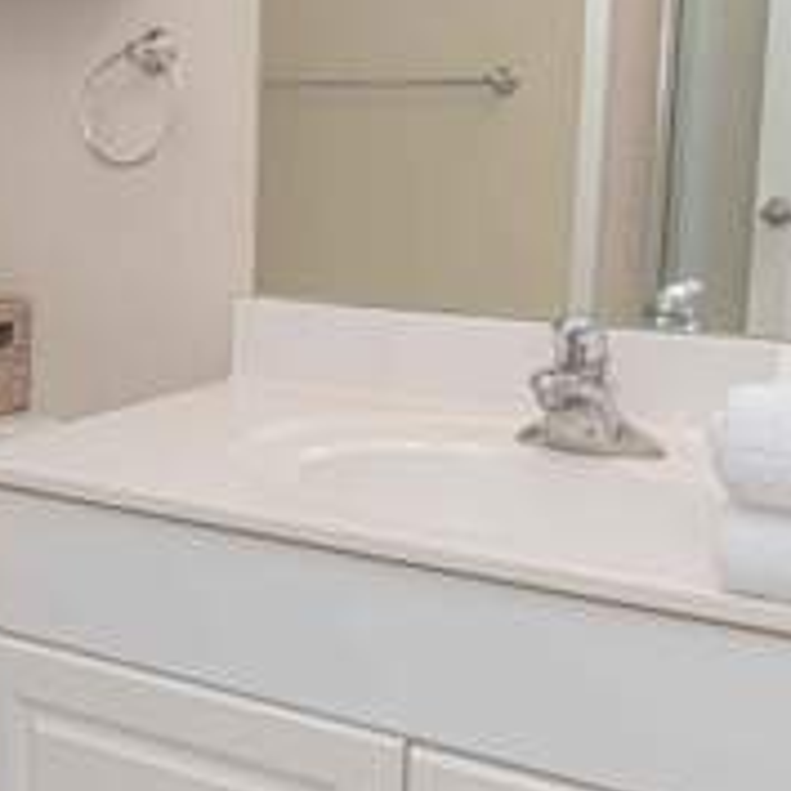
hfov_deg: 28.5
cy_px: 340
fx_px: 1499
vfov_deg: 29.5
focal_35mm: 58
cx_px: 85
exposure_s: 1/125
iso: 400
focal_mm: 24
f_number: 6.3
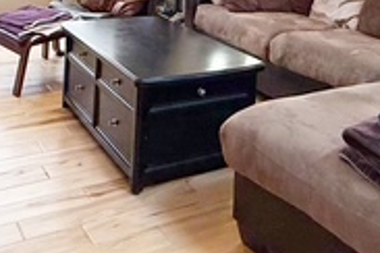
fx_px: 538
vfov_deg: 22.8
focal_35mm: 51
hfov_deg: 38.9
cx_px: 206
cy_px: -100
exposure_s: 1/120
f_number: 2.2
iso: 160
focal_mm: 2.22
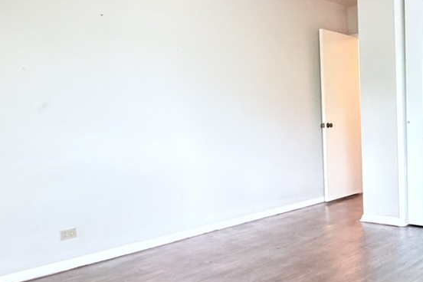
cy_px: 148
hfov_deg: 50.1
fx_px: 446
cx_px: 269
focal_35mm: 38
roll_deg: +1.9
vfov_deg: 35.0
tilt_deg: -2.2
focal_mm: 2.22
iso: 1250
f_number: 2.2
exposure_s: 1/30
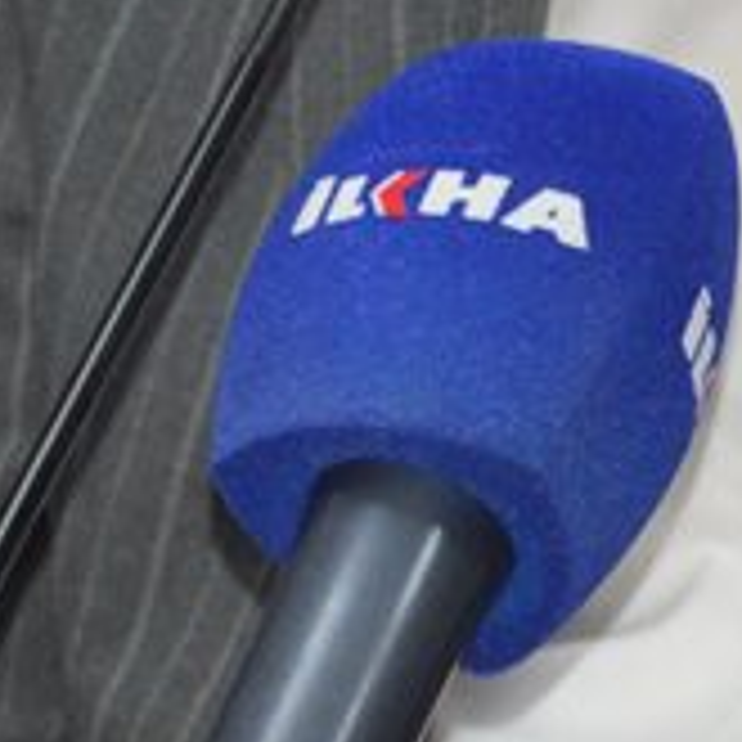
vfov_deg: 3.0
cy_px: -225
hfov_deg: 3.0
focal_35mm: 582
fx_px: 14103
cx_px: 526
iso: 900
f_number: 5.6
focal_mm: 55
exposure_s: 1/60
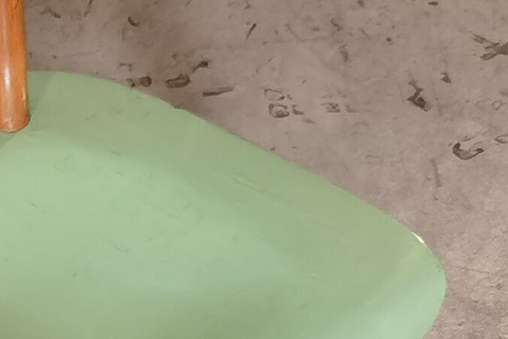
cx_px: -308
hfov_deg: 10.7
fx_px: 2582
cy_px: 505
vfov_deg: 7.4
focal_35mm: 183
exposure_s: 1/100
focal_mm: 6.71
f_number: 1.9
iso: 160
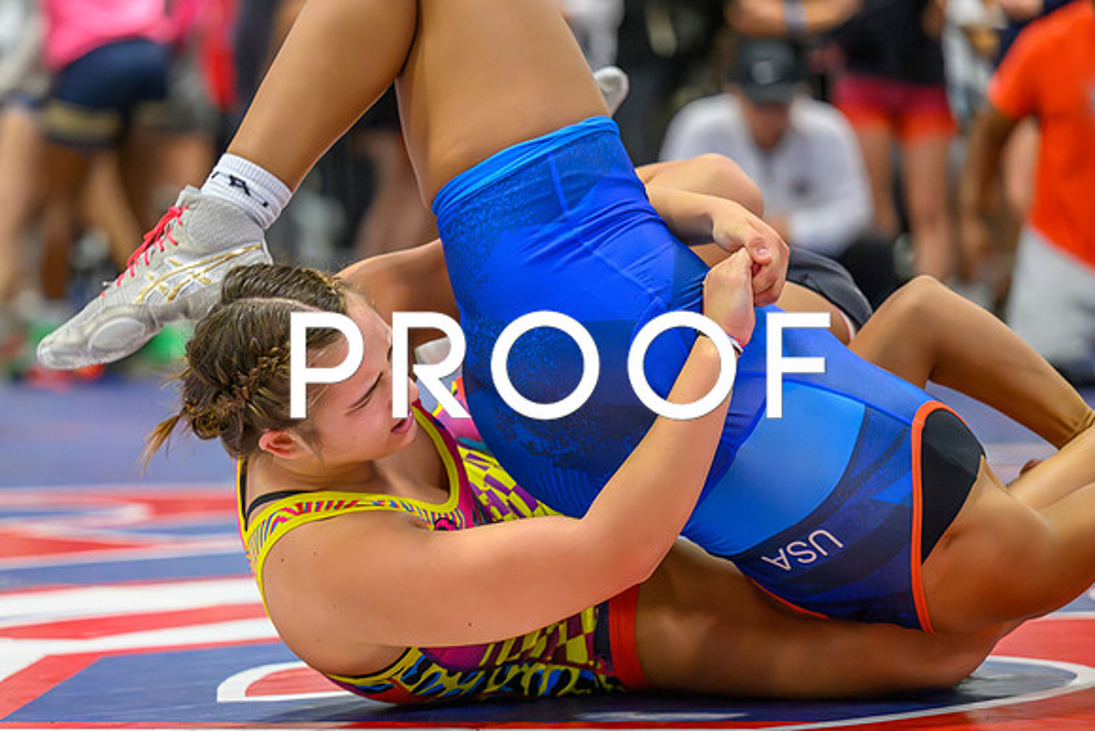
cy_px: 446
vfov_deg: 8.1
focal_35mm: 169
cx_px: 327
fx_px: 5127
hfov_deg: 12.2
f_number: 2.8
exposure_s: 1/800
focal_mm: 120
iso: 14400
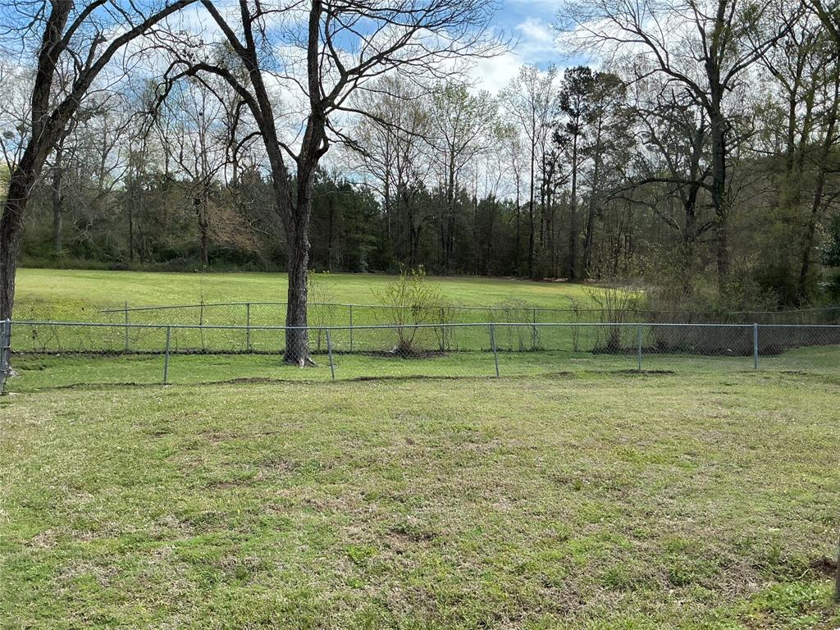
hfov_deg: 61.7
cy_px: 315
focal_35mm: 29
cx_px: 420
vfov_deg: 48.2
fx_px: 704
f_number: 1.8
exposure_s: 1/829
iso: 25
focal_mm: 3
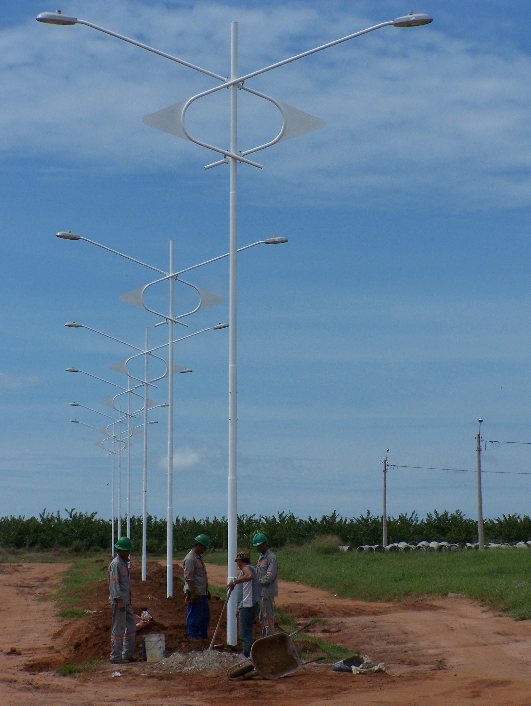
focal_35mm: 159
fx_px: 3248
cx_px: 266
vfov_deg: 12.4
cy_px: 353
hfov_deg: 9.3
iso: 80
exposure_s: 1/800
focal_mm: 26.4
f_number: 6.3
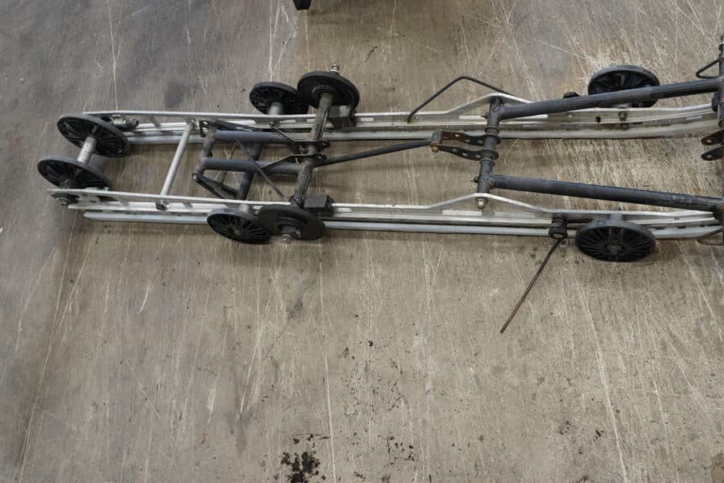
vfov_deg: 39.3
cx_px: 409
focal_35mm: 34
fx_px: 676
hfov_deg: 56.2
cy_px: 230
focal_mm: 19
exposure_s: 1/60
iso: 800
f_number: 5
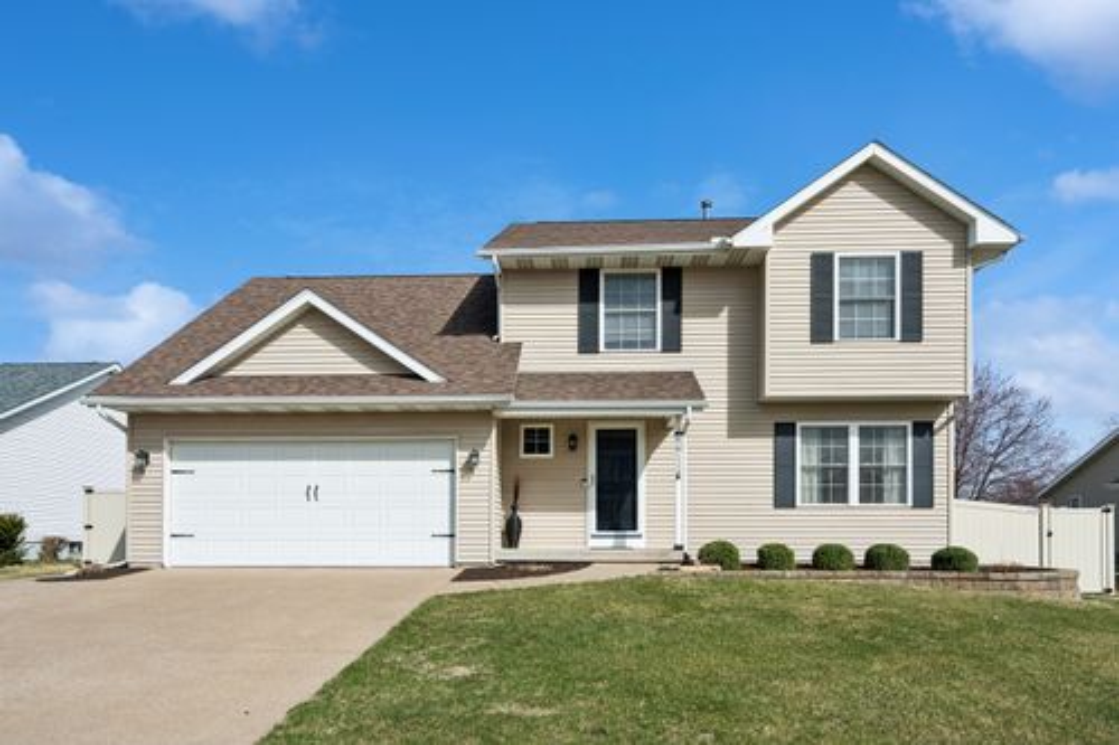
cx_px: 560
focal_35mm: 22
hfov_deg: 78.6
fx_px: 684
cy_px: 372
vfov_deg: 57.2
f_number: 9
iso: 400
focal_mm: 22
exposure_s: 1/1600
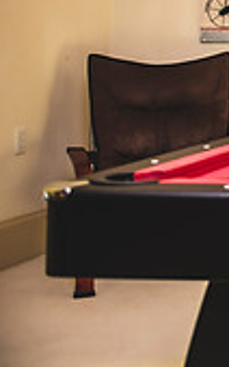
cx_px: 620
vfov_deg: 23.4
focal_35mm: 85
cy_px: -1
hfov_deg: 11.4
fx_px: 850
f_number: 2.8
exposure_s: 1/125
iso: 200
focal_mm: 24
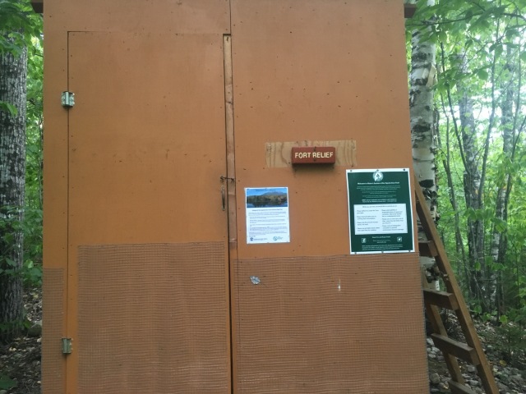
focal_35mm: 29
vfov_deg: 48.2
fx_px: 441
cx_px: 263
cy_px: 197
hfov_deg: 61.7
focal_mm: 4.15
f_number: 2.2
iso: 200
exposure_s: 1/24
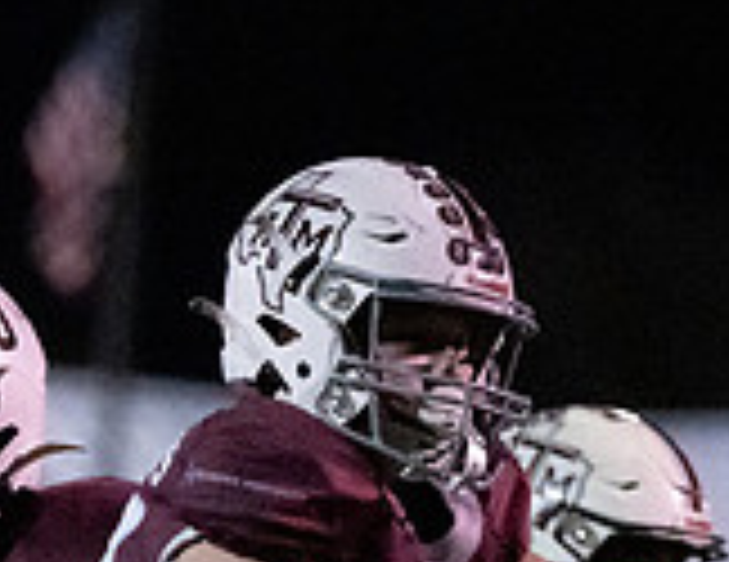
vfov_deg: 2.0
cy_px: 1077
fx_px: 15683
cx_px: -85
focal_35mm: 737
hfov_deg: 2.7
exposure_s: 1/1000
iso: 20000
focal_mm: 152
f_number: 2.8
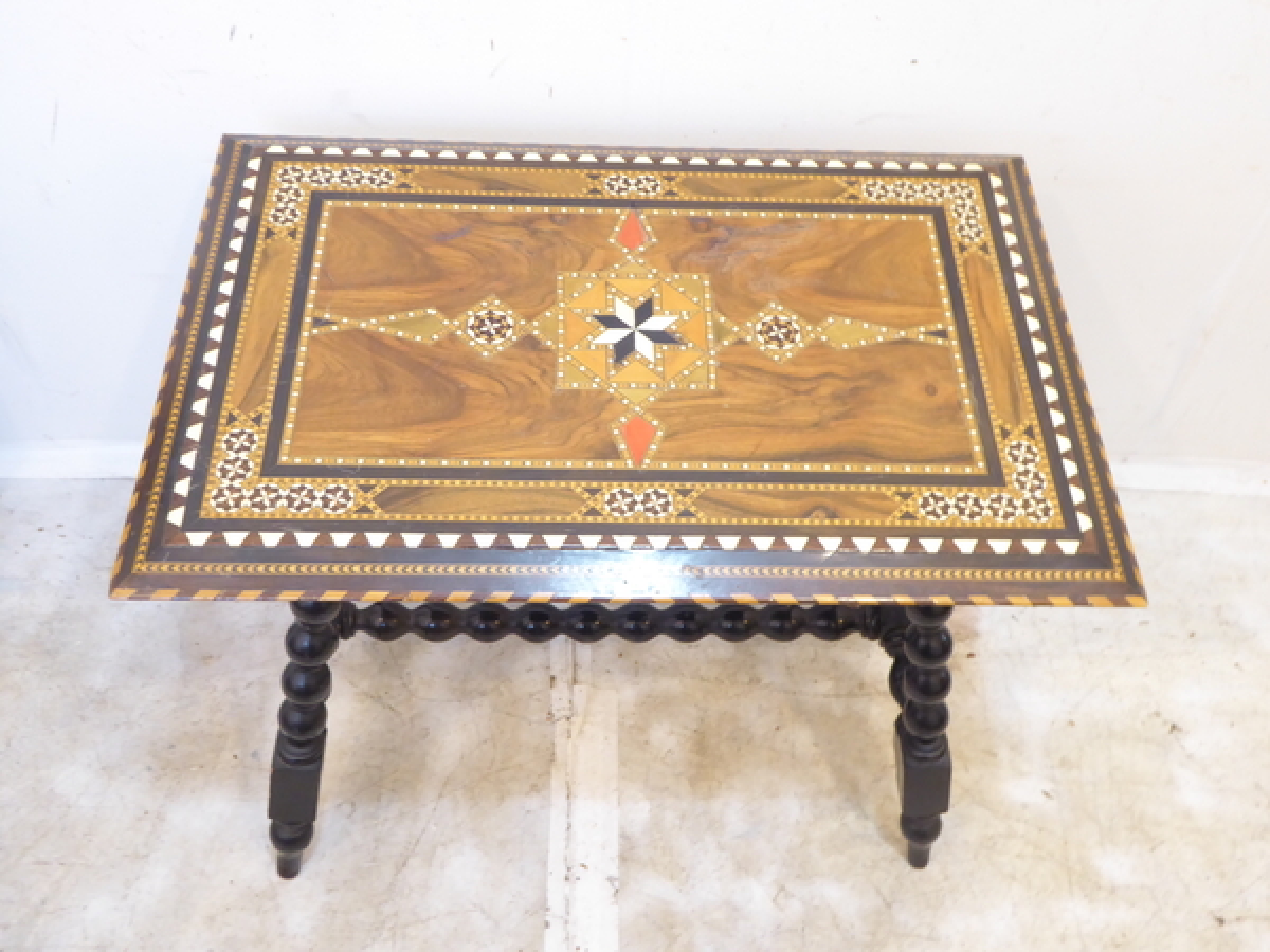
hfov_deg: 47.9
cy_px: 476
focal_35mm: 39
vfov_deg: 36.8
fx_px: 1431
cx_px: 635
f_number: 3.7
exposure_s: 1/6
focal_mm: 6.7
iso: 400
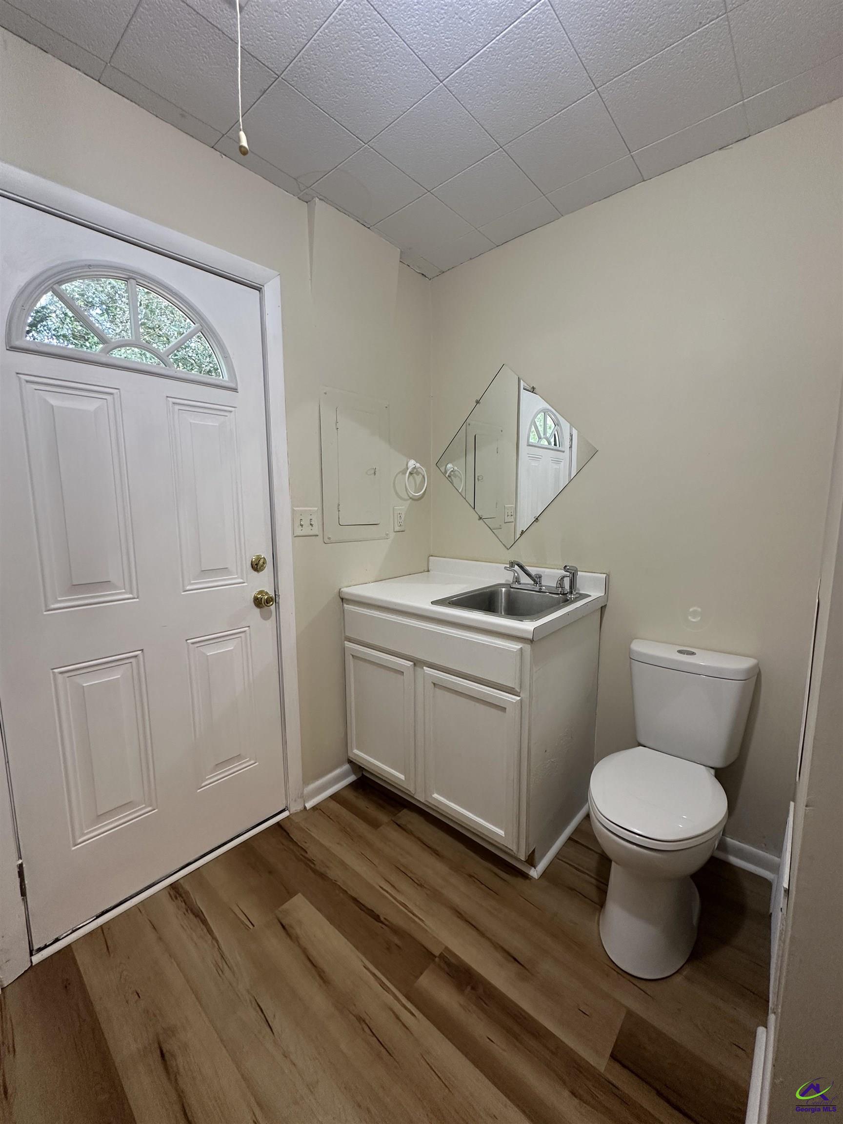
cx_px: 422
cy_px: 562
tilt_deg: -7.4
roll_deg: -0.8
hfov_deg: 85.7
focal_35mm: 14
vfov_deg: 102.1
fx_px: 455
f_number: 2.2
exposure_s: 1/60
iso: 160
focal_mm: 2.22
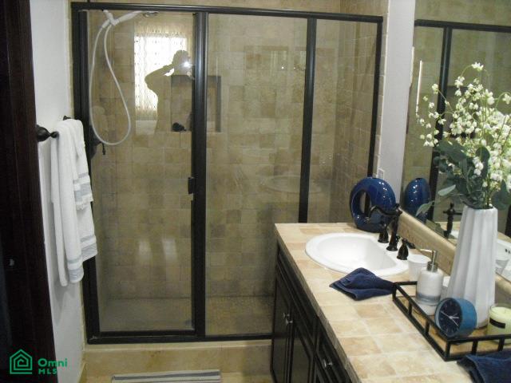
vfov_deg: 39.7
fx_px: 531
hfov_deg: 51.4
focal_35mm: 36
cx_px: 256
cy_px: 192
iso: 800
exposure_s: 1/60
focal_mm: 6.3
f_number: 3.1
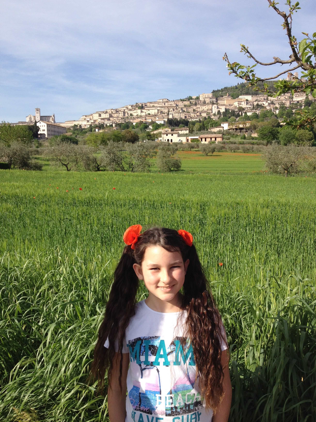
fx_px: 426
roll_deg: +1.6
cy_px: 211
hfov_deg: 40.7
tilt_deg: -5.2
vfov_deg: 52.6
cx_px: 158
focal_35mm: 35
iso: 50
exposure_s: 1/1493
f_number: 2.4
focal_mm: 4.28
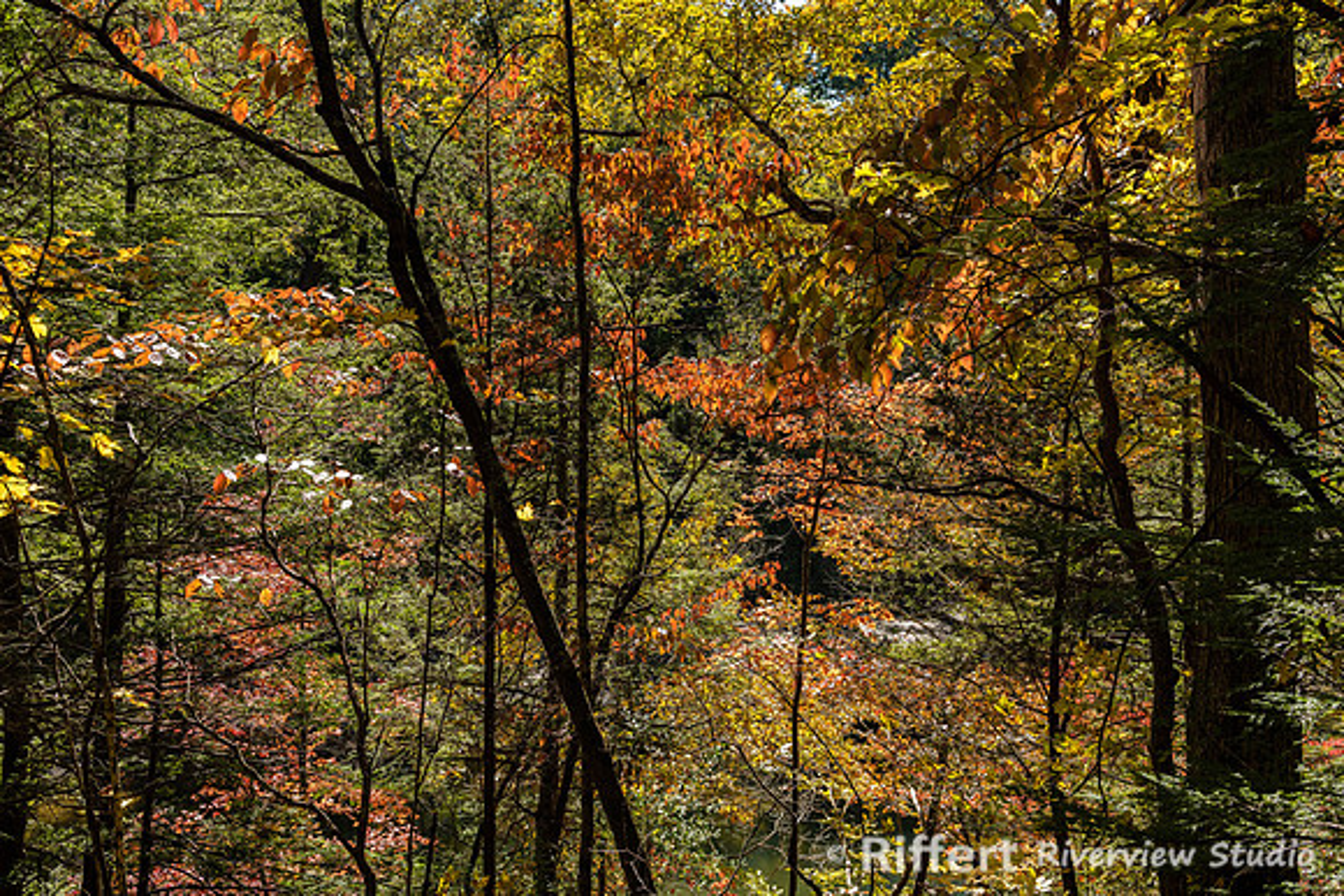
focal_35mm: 34
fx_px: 1270
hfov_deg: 55.8
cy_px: 448
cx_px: 672
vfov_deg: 38.9
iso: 220
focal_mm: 34
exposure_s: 1/200
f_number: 8
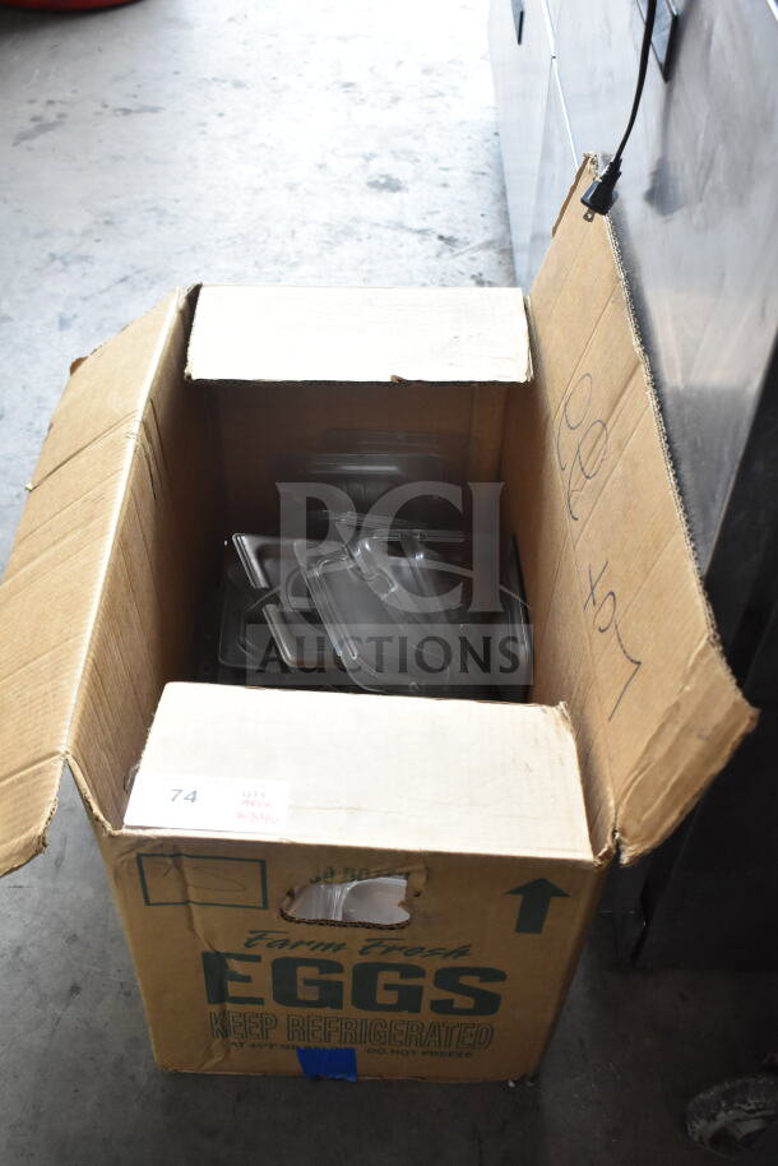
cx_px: 389
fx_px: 1263
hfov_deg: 34.2
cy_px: 583
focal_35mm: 39
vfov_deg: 49.5
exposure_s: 1/320
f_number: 5.6
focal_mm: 26
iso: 1600
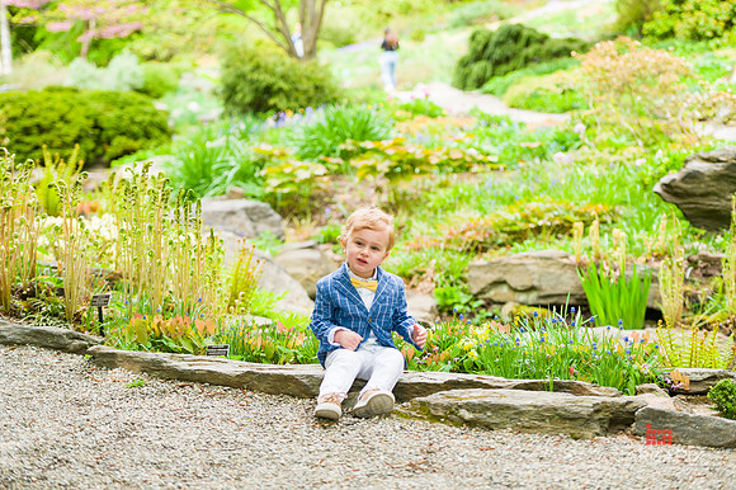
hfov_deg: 24.8
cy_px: 245
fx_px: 1675
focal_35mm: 82
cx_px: 368
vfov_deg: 16.6
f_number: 3.2
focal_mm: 82
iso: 200
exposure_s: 1/320
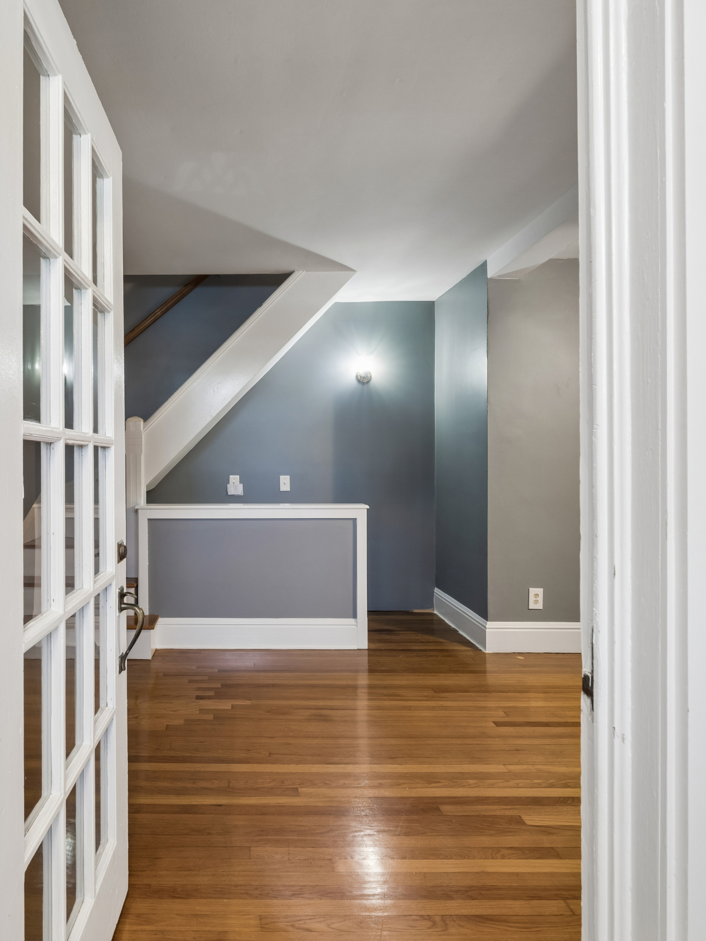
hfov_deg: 61.7
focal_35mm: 21
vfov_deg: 79.0
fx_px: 571
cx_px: 228
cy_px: 455
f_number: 13
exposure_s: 1/2.5
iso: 400
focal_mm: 14
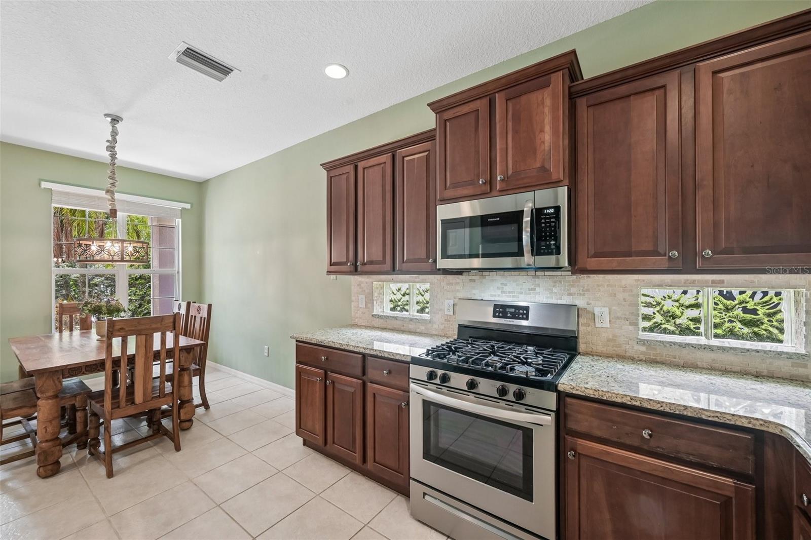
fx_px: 315
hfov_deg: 104.3
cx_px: 406
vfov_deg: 81.2
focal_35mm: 14
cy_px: 270
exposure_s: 1/20
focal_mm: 14
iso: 400
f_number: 8
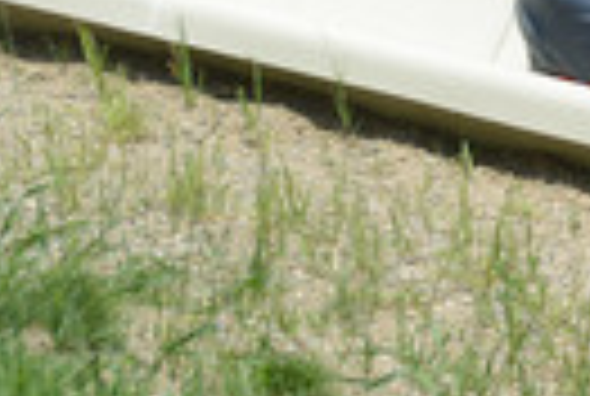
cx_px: 811
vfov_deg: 2.3
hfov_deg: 3.5
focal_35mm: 594
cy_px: 173
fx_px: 9757
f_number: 6.3
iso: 220
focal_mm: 195
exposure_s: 1/640
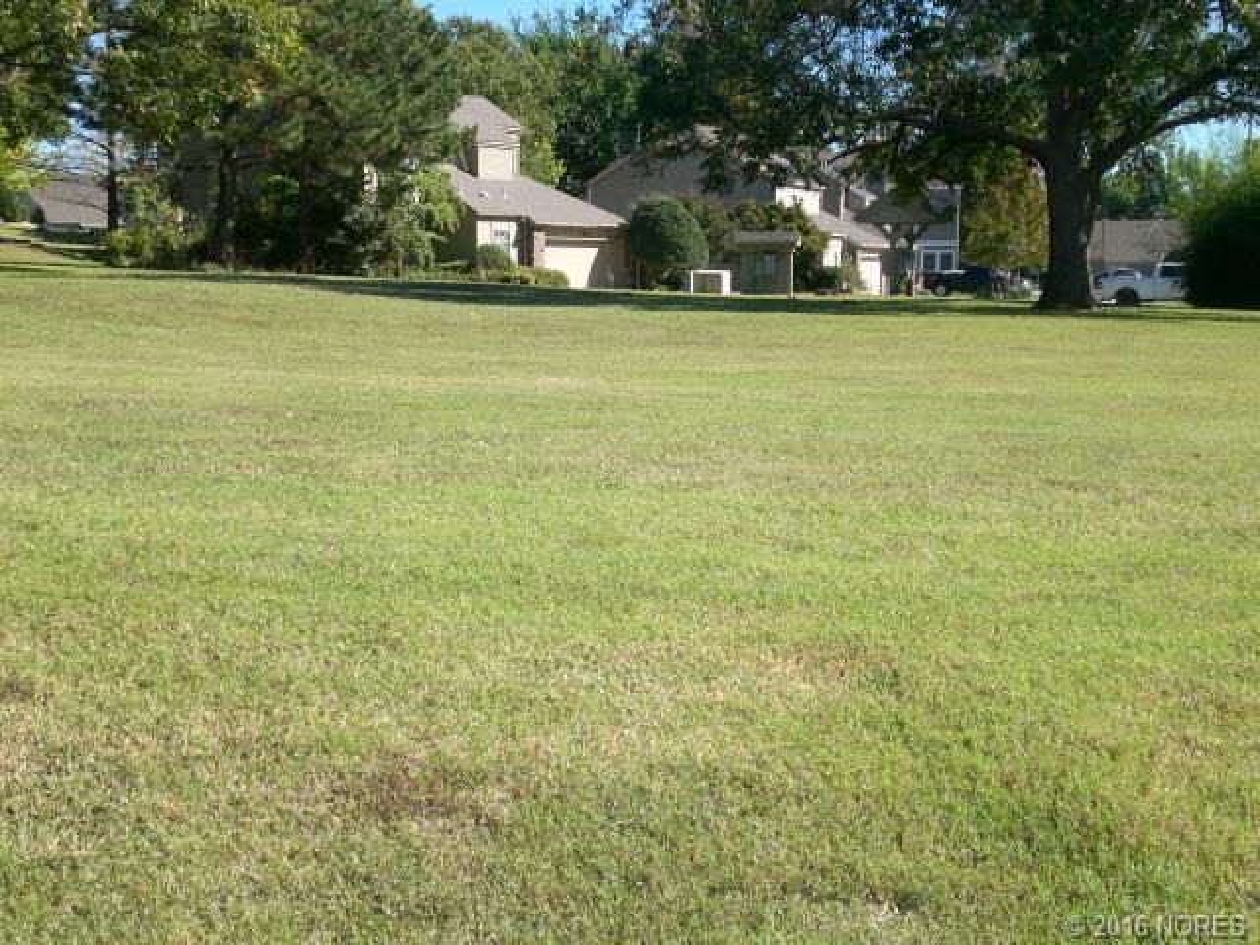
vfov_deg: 23.3
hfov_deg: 30.7
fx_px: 2293
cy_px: 472
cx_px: 630
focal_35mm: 63
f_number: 5.7
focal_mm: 10.4
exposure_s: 1/160
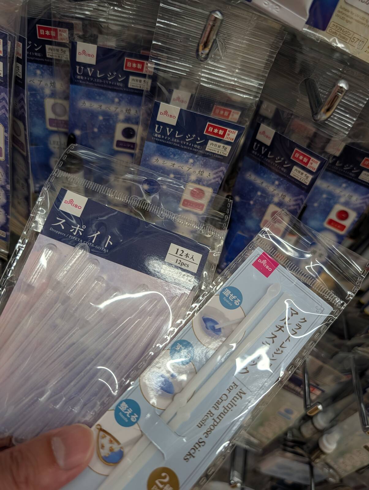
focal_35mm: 24
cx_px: 184
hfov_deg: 56.9
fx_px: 340
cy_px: 245
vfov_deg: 71.5
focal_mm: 6.9
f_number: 1.68
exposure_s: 1/496
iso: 22
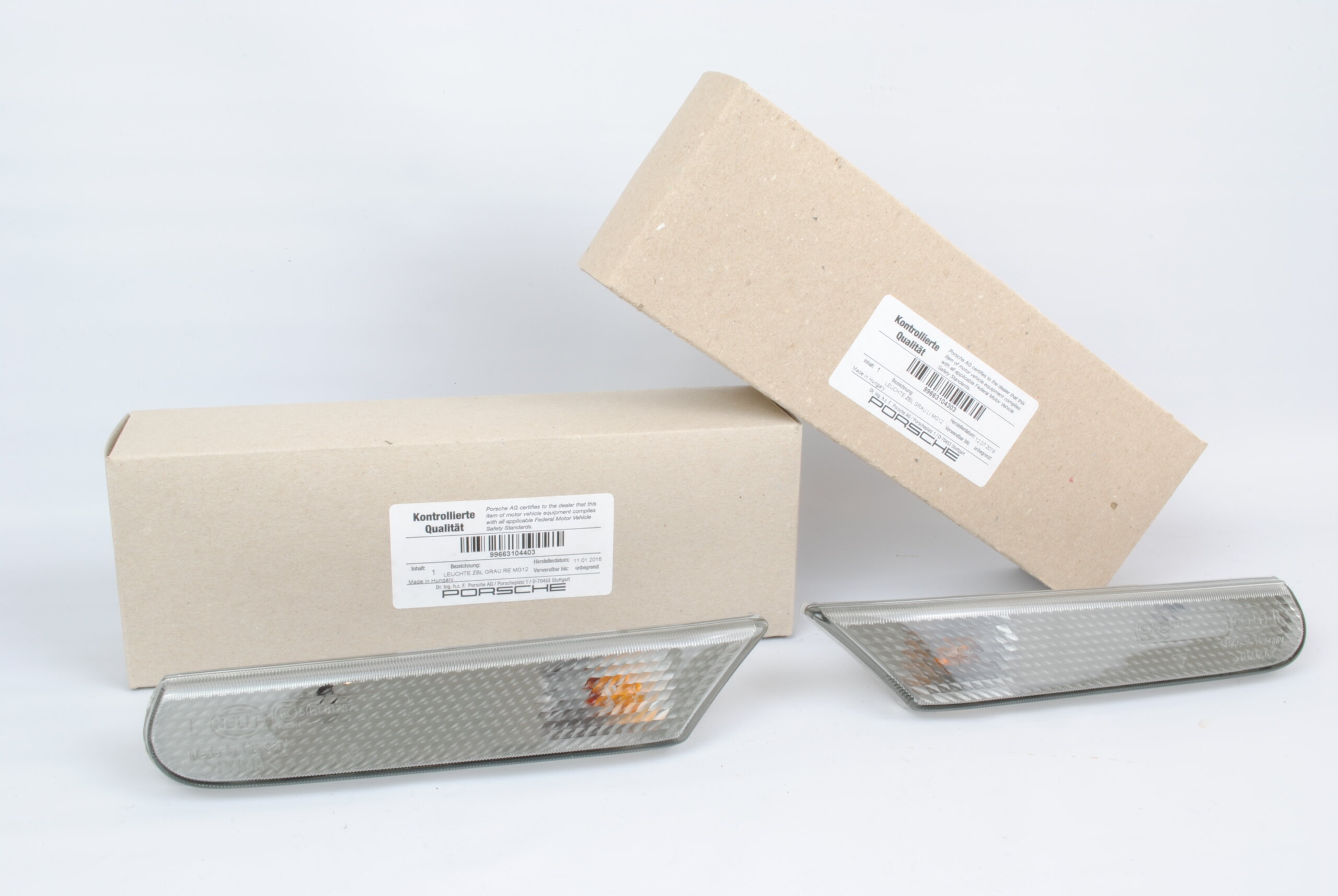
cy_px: 448
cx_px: 669
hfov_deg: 53.1
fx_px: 1340
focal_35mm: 36
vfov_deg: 37.0
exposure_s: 1.3
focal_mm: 24
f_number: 25
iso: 100
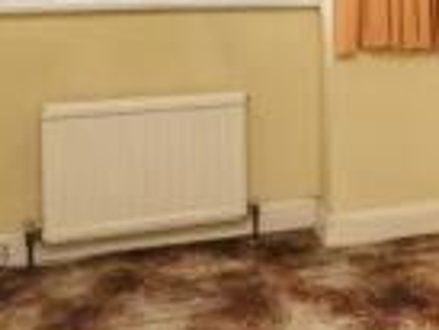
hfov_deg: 32.5
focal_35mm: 55
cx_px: 425
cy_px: -53
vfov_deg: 24.4
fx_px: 698
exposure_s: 1/100
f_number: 9
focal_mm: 12
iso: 320
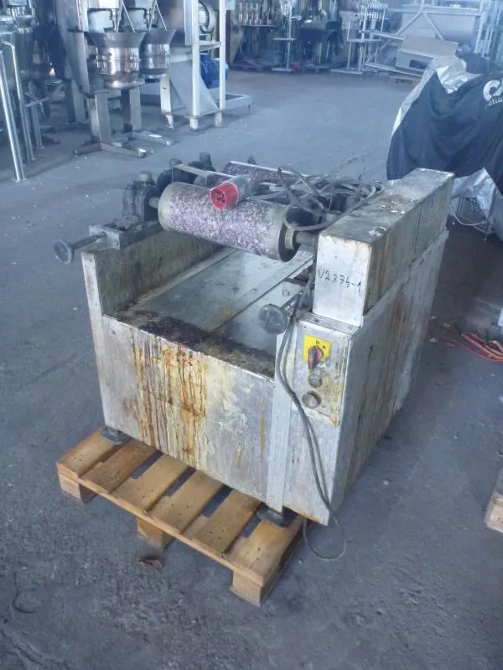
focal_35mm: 28
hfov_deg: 49.7
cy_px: 335
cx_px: 252
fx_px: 542
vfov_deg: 63.4
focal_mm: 4.9
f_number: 3.3
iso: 800
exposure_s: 1/25
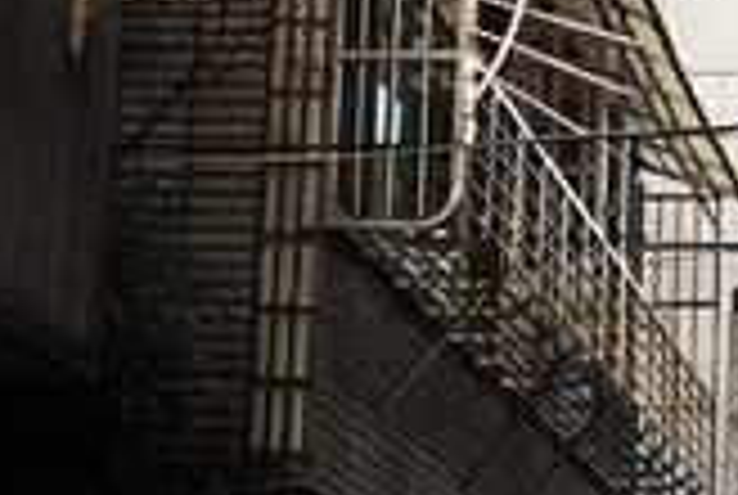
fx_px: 3409
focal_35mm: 166
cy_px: 342
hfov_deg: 11.8
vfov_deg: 8.3
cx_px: 1084
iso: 2000
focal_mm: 12.9
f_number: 4
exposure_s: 1/125
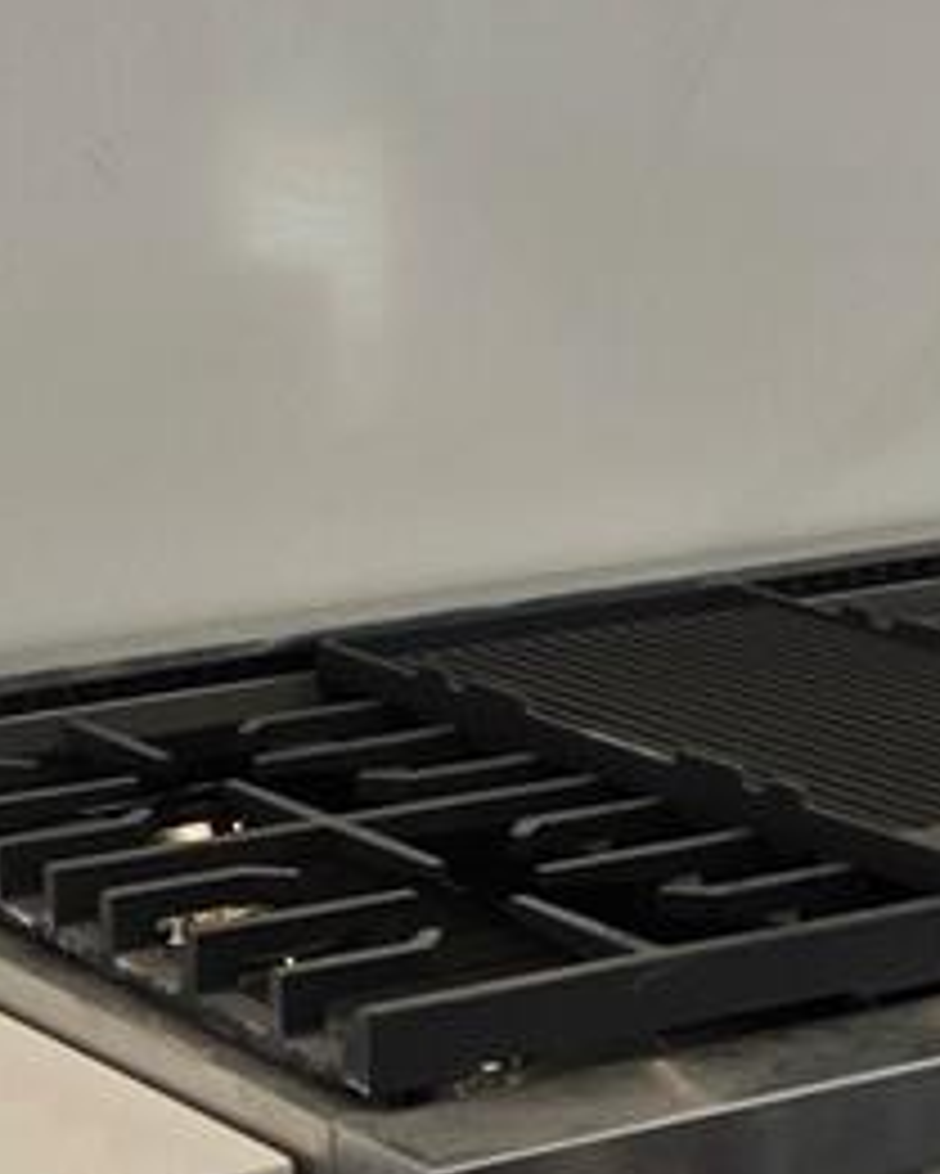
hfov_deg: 11.7
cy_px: 94
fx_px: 4588
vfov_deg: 14.4
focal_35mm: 132
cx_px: 634
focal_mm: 5.4
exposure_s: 1/120
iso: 50
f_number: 1.8
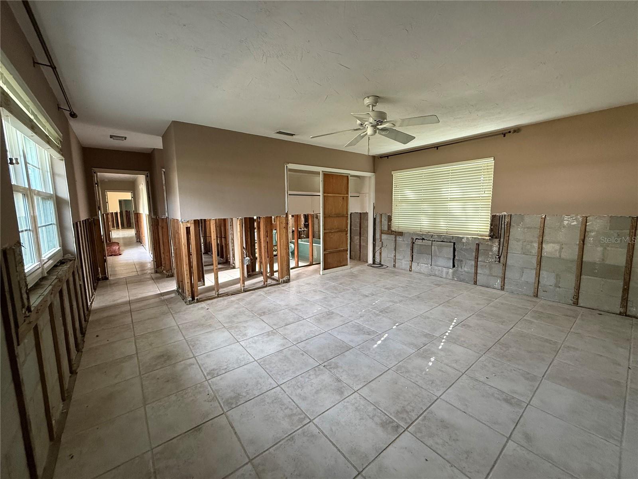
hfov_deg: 102.1
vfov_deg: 85.7
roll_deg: +0.7
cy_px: 240
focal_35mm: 14
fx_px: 258
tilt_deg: -6.3
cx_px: 319
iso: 400
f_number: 2.2
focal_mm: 2.22
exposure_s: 1/60
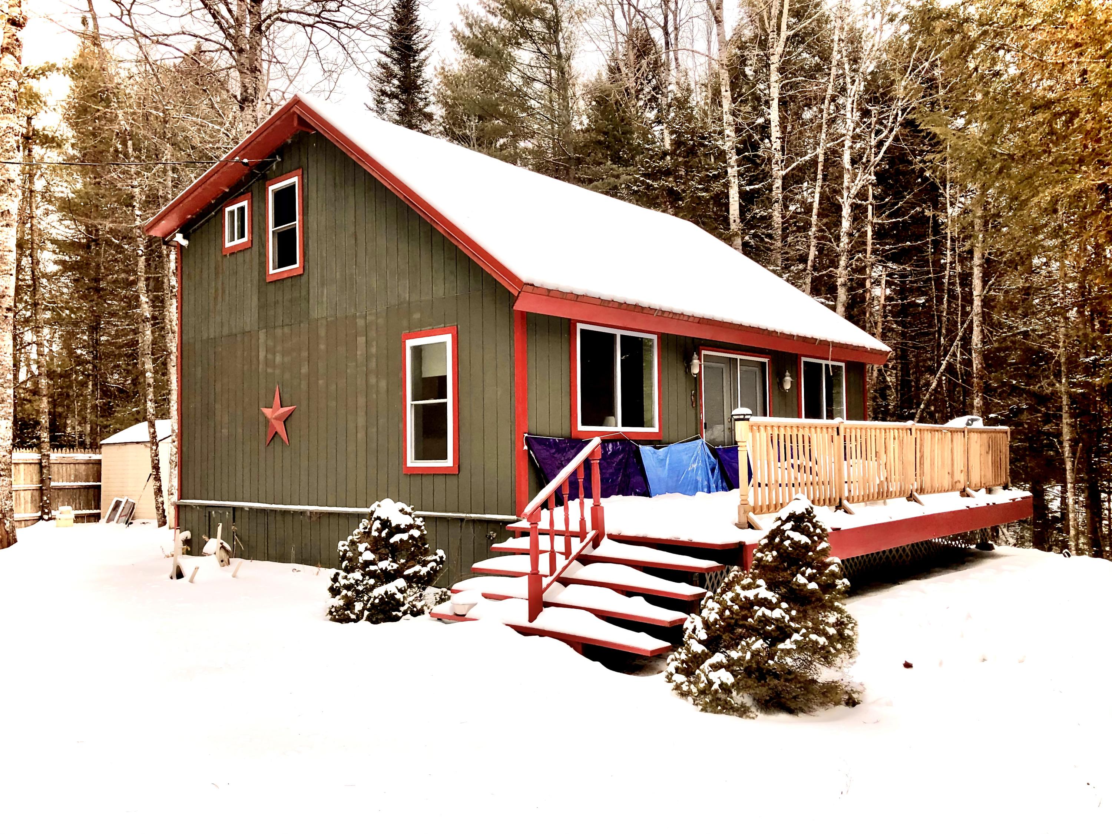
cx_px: 556
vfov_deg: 49.7
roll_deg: +1.2
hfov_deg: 63.4
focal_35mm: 28
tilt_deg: +1.3
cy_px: 417
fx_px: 899
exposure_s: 1/232
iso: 20
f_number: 1.8
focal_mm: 4
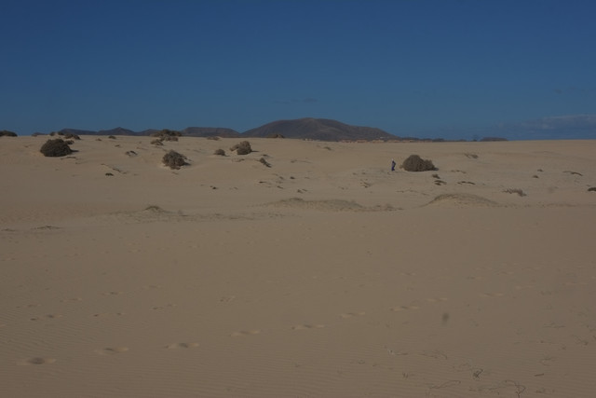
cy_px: 199
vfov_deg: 32.6
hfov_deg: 47.4
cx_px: 298
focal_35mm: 41
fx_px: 679
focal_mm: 27
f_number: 16
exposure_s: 1/600
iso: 200
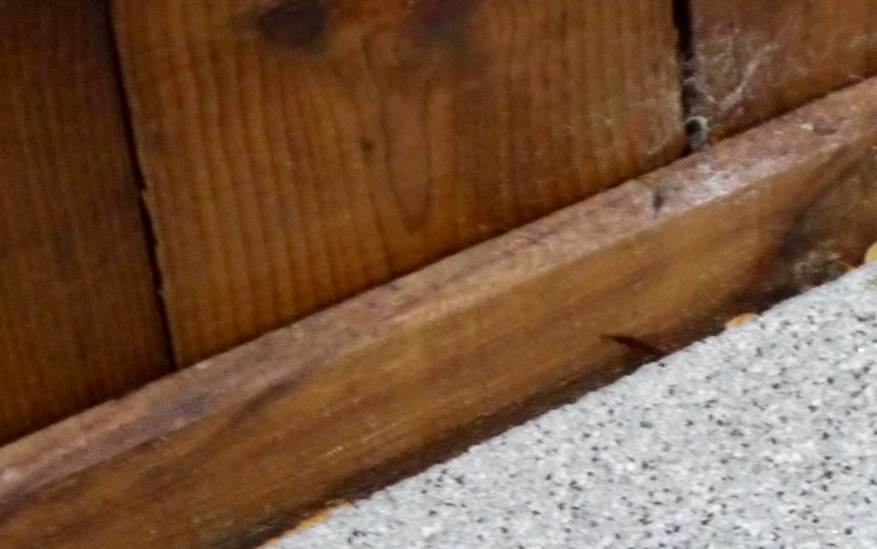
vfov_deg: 5.4
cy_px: 731
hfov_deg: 8.7
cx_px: 949
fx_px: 5738
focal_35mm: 240
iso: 800
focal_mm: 31
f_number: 5
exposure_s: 1/40
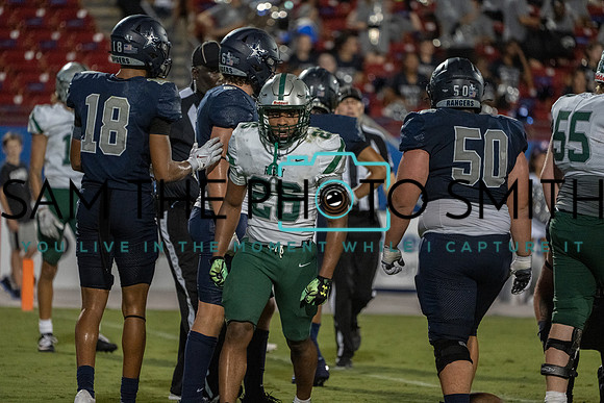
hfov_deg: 5.6
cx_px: 302
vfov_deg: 3.7
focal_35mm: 370
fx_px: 6209
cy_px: 202
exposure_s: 1/1000
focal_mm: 370
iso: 10000
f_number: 5.6
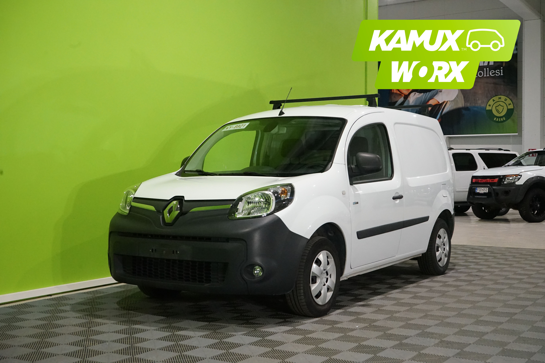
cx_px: 272
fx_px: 666
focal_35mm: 44
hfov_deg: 44.5
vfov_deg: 30.5
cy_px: 182
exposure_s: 1/125
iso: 6400
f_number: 10
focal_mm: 44
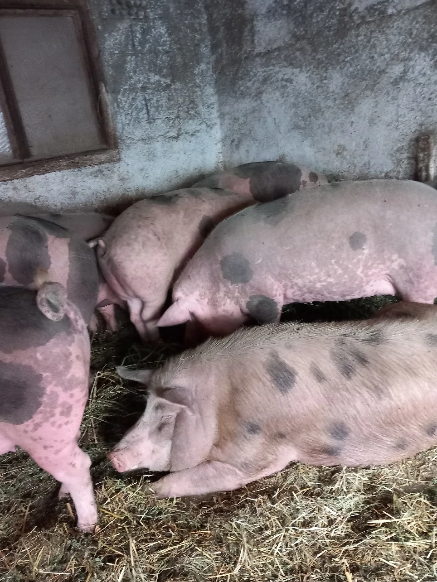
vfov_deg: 63.4
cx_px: 214
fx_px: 471
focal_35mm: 28
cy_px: 290
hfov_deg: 49.8
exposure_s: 1/25.1
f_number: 1.8
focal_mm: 4
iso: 400
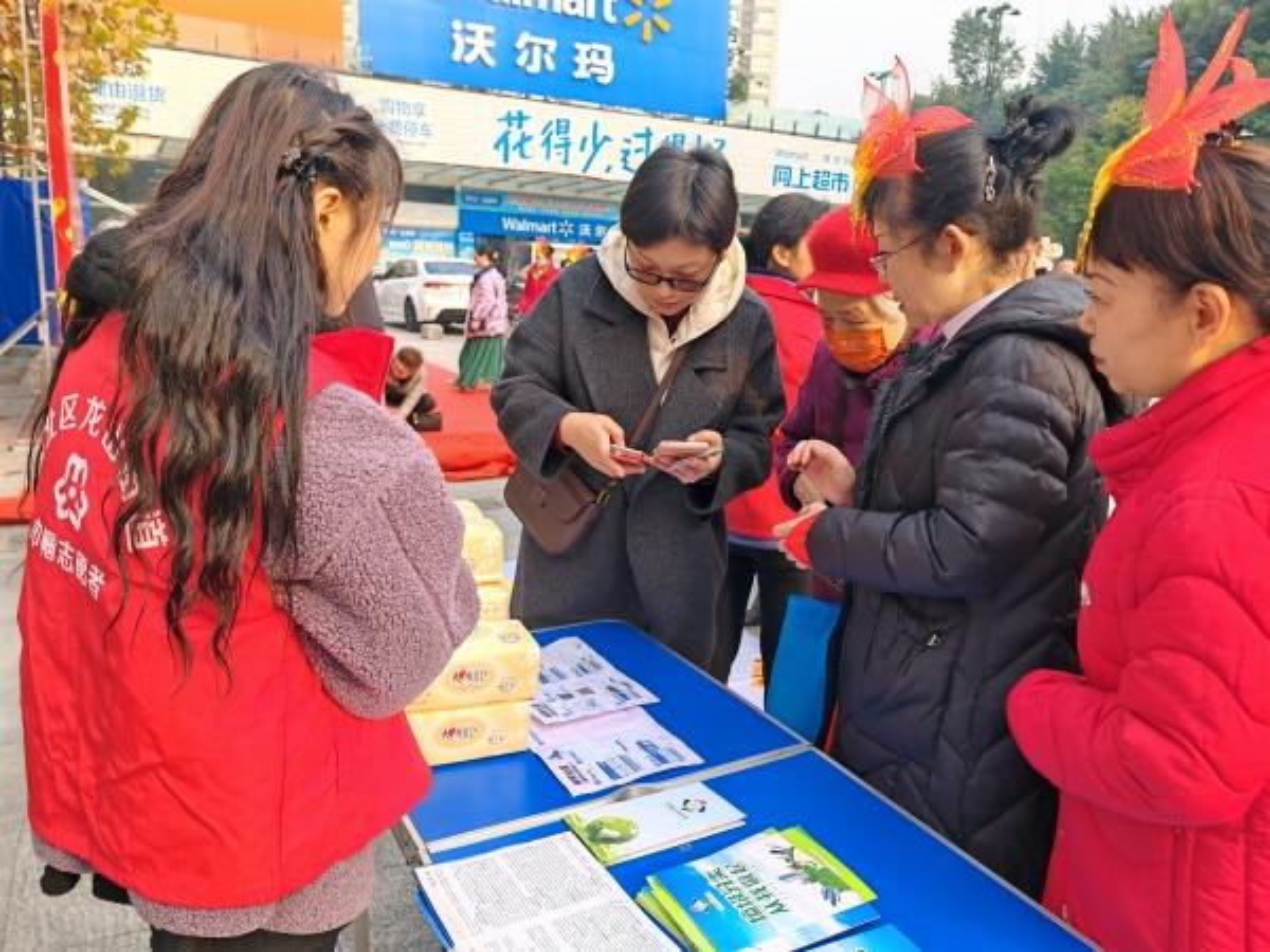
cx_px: 635
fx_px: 991
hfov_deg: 65.3
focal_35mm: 27
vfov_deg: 51.4
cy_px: 476
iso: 50
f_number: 1.6
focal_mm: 7.62
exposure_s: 1/670
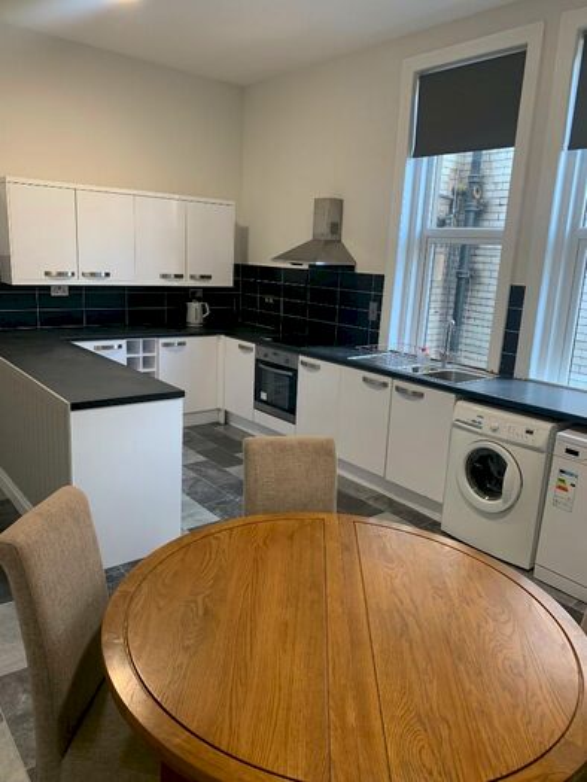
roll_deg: -2.4
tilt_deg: -12.4
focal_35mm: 26
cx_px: 294
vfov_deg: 67.3
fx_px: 588
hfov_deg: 53.1
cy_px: 391
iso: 64
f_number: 1.8
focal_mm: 4.25
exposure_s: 1/50
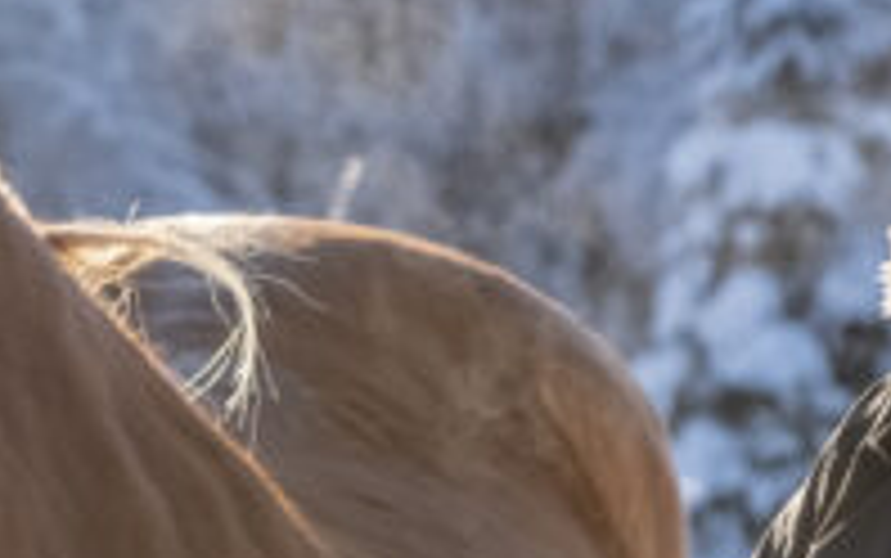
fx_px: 7508
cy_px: 299
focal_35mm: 309
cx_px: 32
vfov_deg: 4.3
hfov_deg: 6.8
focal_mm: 78
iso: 100
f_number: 5.6
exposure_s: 1/250
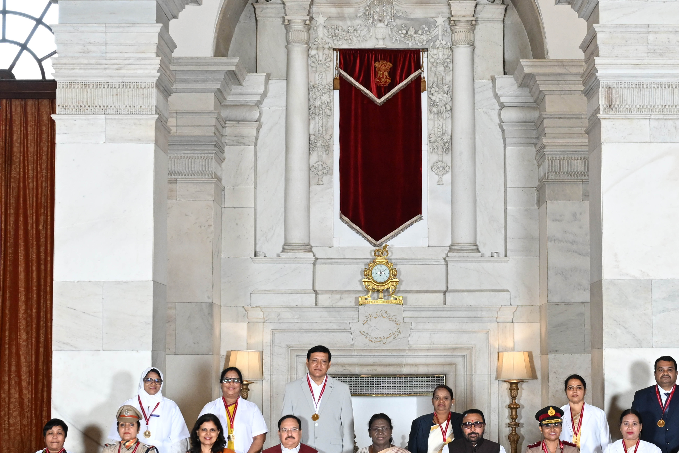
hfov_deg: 35.0
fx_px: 1075
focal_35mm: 57
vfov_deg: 23.6
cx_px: 379
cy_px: 312
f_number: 5
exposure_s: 1/160
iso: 1000
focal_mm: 33
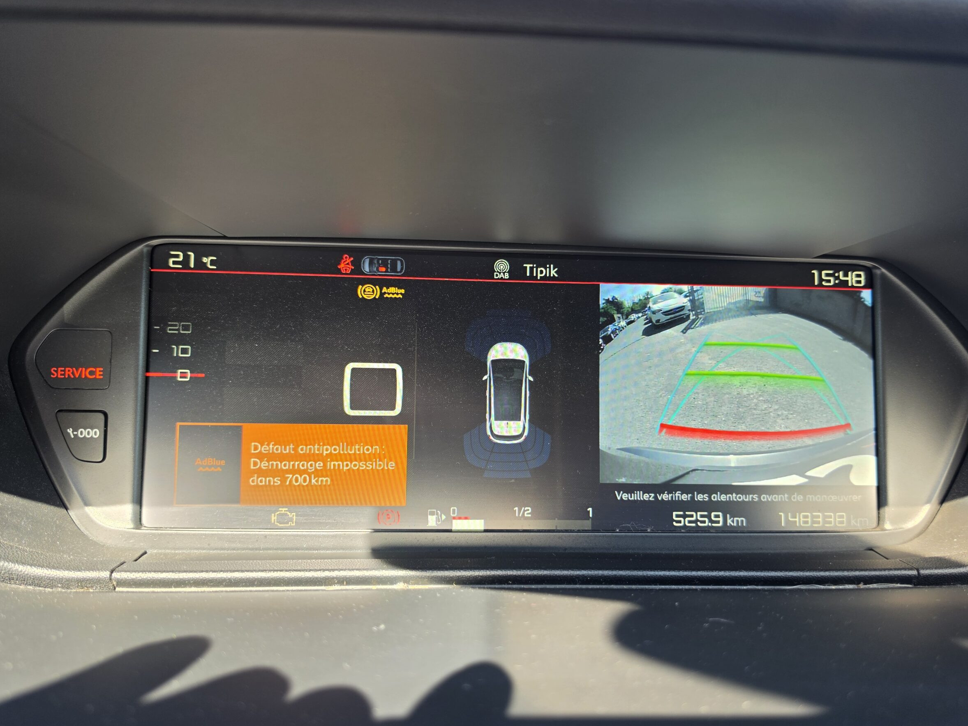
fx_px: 699
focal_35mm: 25
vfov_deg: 54.9
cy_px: 373
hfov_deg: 69.4
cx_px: 506
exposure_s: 1/180
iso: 40
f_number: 1.4
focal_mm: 6.5
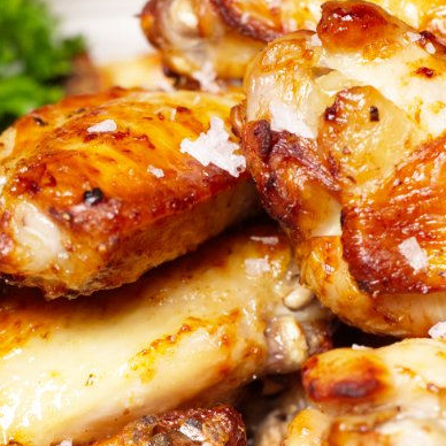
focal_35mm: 184
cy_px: 397
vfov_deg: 9.5
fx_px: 2682
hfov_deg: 9.5
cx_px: 163
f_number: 7.1
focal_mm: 70
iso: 1000
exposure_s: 1/1000
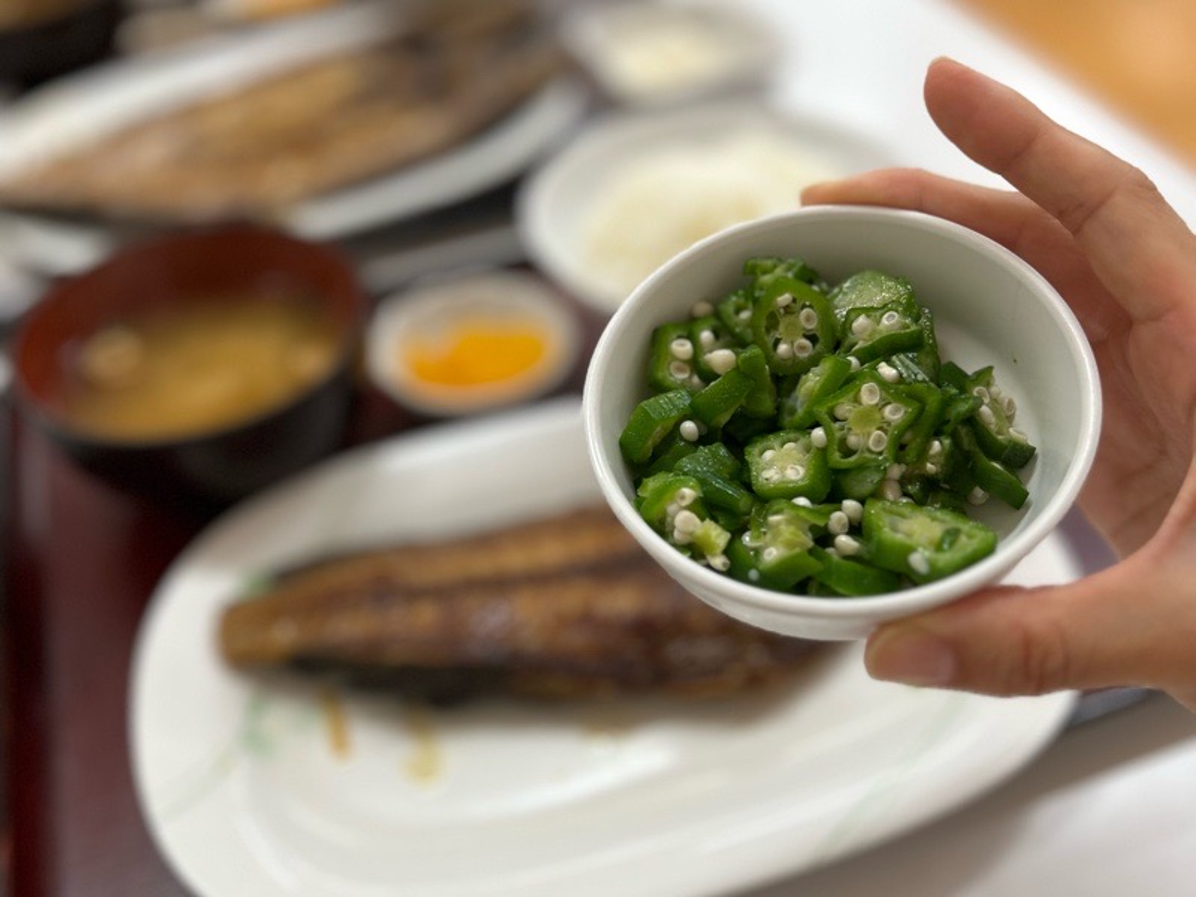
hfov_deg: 67.3
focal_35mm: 26
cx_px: 598
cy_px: 448
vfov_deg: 53.1
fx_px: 898
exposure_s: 1/120
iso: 80
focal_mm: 5.7
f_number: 1.5
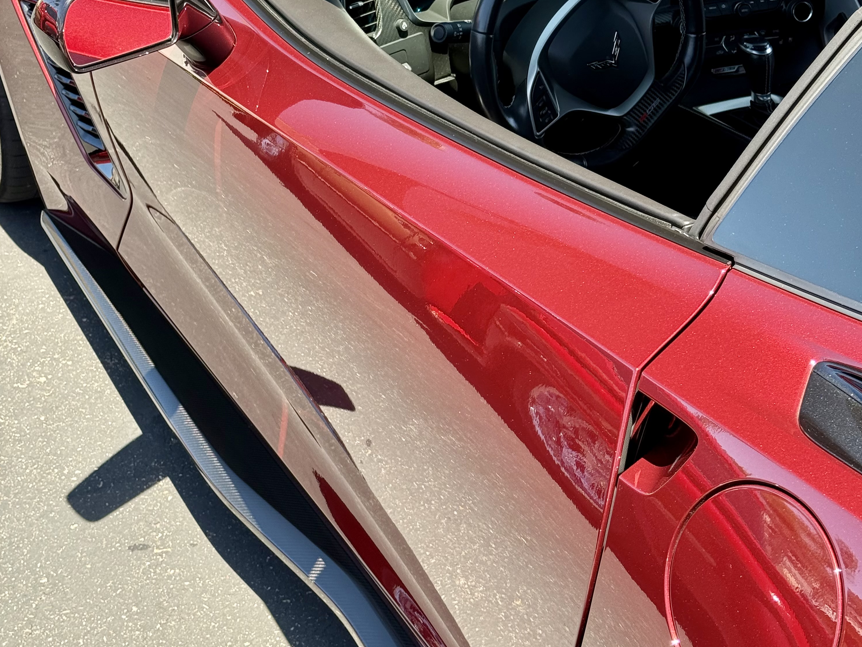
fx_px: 1619
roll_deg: +0.0
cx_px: 436
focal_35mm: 65
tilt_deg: -27.5
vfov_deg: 22.5
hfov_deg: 29.8
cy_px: 204
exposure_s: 1/254
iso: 100
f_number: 1.78
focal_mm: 6.76
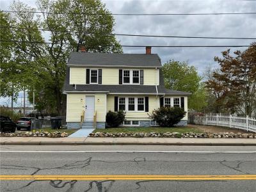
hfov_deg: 61.7
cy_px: 96
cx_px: 128
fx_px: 214
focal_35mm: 29
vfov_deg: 48.2
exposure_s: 1/1412
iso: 16
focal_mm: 3
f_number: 1.8
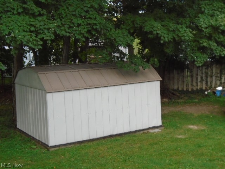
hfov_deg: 33.2
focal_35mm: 58
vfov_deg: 25.2
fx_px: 377
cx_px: 112
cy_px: 84
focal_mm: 10.2
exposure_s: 1/125
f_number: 4.9
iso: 320
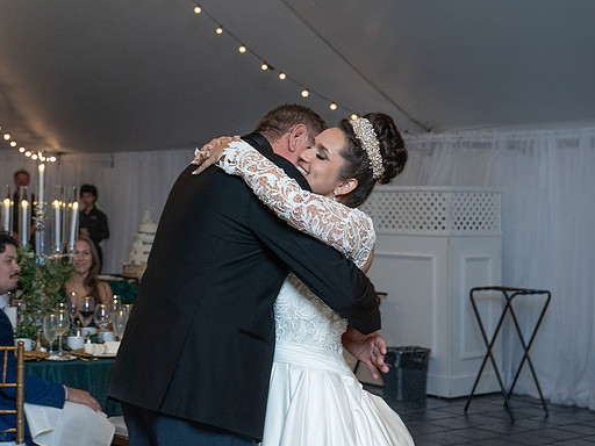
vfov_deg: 21.9
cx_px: 198
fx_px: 1152
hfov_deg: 28.8
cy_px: 192
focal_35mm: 67
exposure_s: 1/200
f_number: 4
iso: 2000
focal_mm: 42
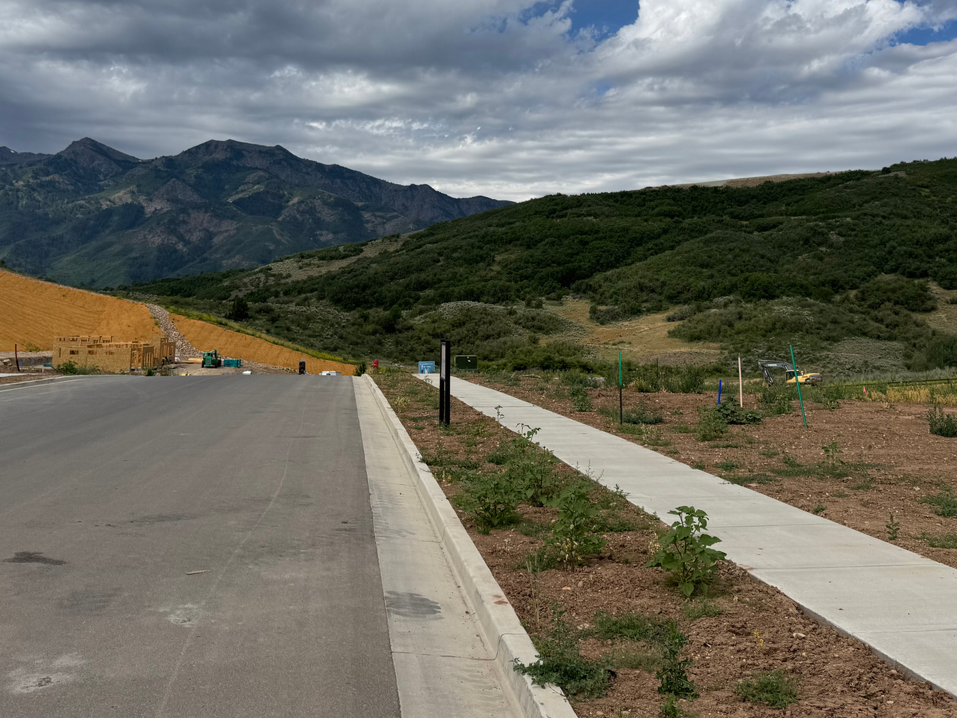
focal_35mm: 35
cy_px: 215
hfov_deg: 52.6
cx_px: 448
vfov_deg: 40.0
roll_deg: -1.1
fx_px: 968
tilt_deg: +5.3
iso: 80
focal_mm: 6.76
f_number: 1.78
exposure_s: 1/7092
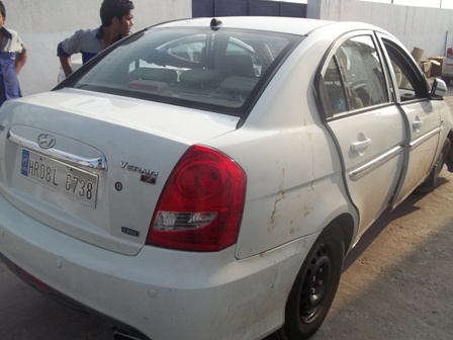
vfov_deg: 44.2
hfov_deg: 56.8
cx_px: 226
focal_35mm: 32
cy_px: 170
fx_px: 419
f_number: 8.8
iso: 64
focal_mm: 5.7
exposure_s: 1/100
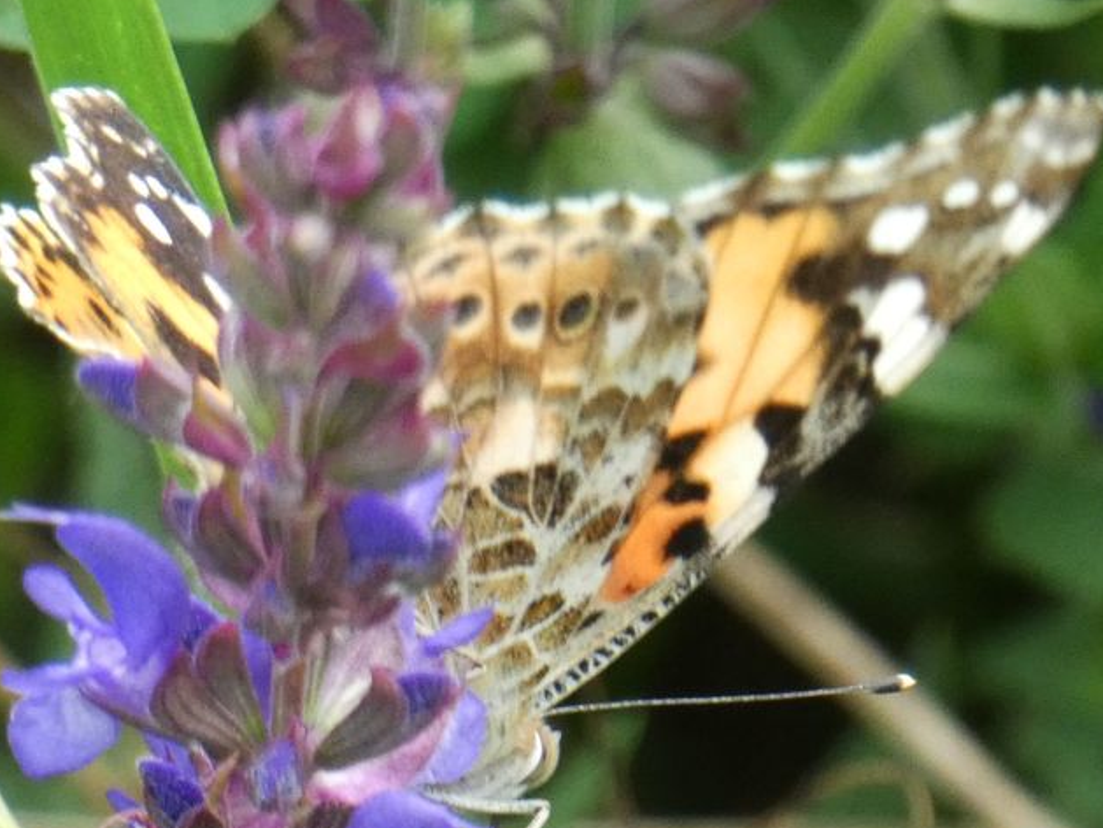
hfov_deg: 3.2
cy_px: 518
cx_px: 490
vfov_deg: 2.4
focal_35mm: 616
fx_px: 19632
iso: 500
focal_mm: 81.4
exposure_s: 1/100
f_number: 5.6
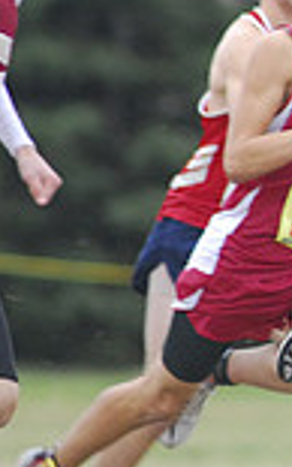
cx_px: 843
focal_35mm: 1720
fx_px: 21880
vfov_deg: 1.2
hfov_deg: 0.8
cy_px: 172
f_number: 4
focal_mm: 300
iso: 800
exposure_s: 1/500
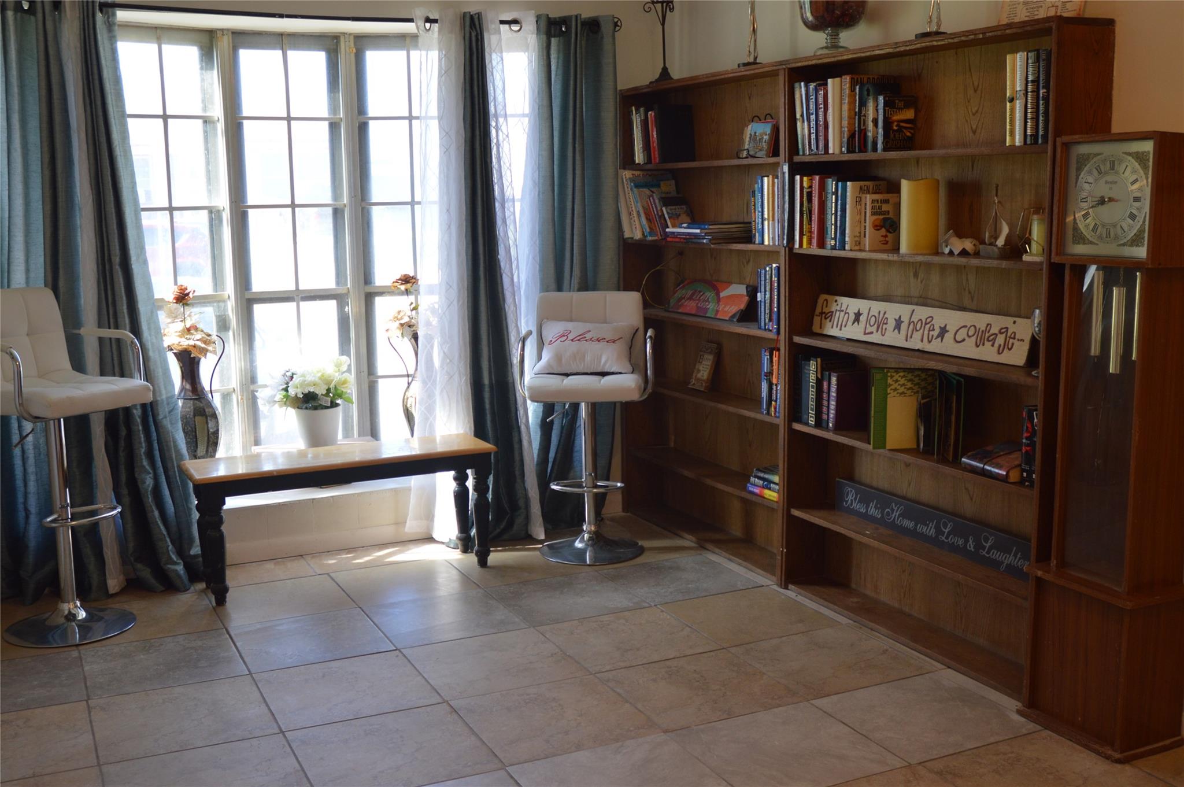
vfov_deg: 35.4
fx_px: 1232
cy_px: 394
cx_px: 592
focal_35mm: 38
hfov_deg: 51.3
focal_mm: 25
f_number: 3.8
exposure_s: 1/60
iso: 400
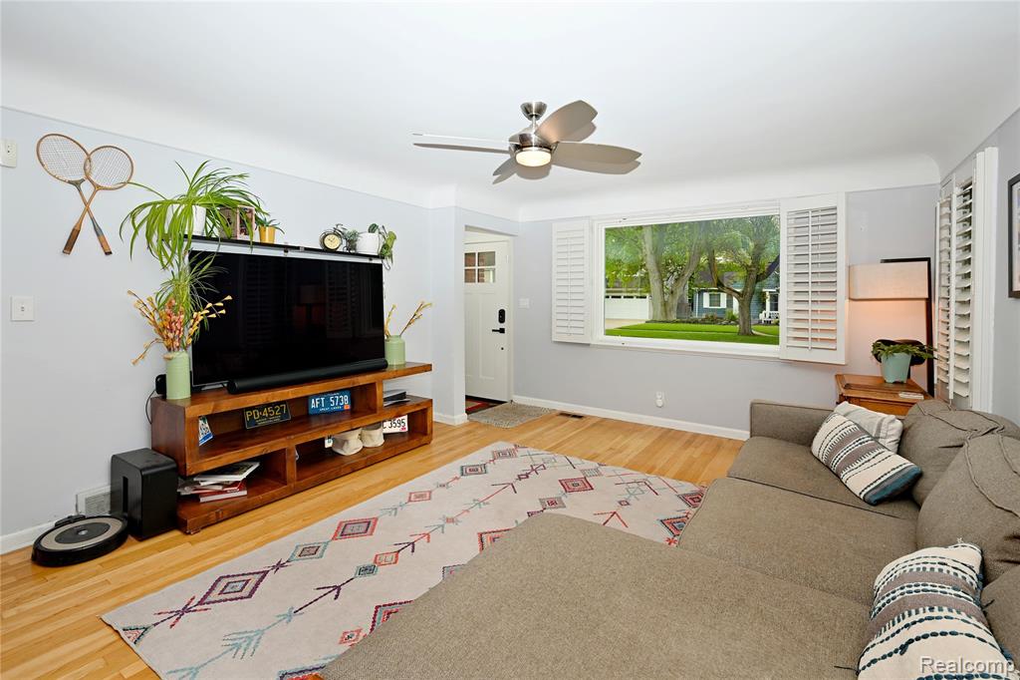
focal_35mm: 14
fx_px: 397
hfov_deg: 104.3
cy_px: 340
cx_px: 510
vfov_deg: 81.2
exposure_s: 1/60
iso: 160
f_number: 7.1
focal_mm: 14
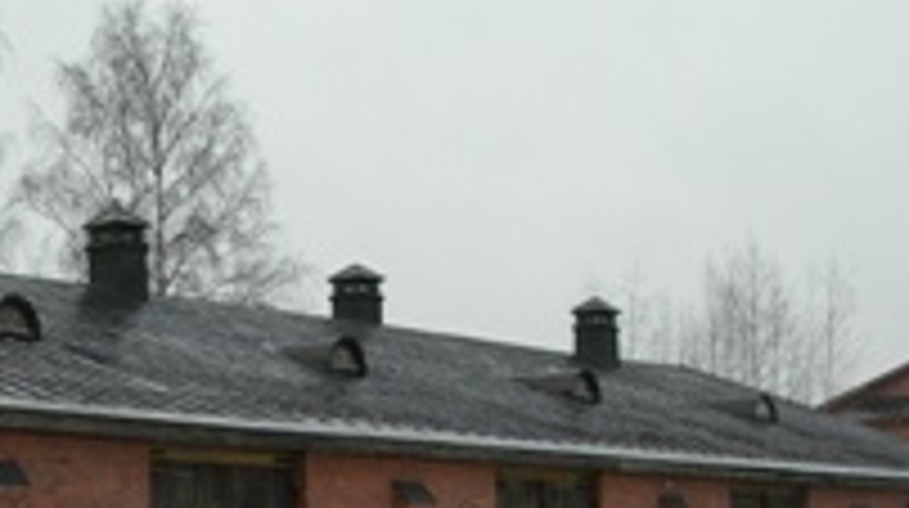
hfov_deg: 22.7
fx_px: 2215
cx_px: 104
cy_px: 454
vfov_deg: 13.0
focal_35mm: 92
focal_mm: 7.8
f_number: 4.8
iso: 50
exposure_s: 1/302
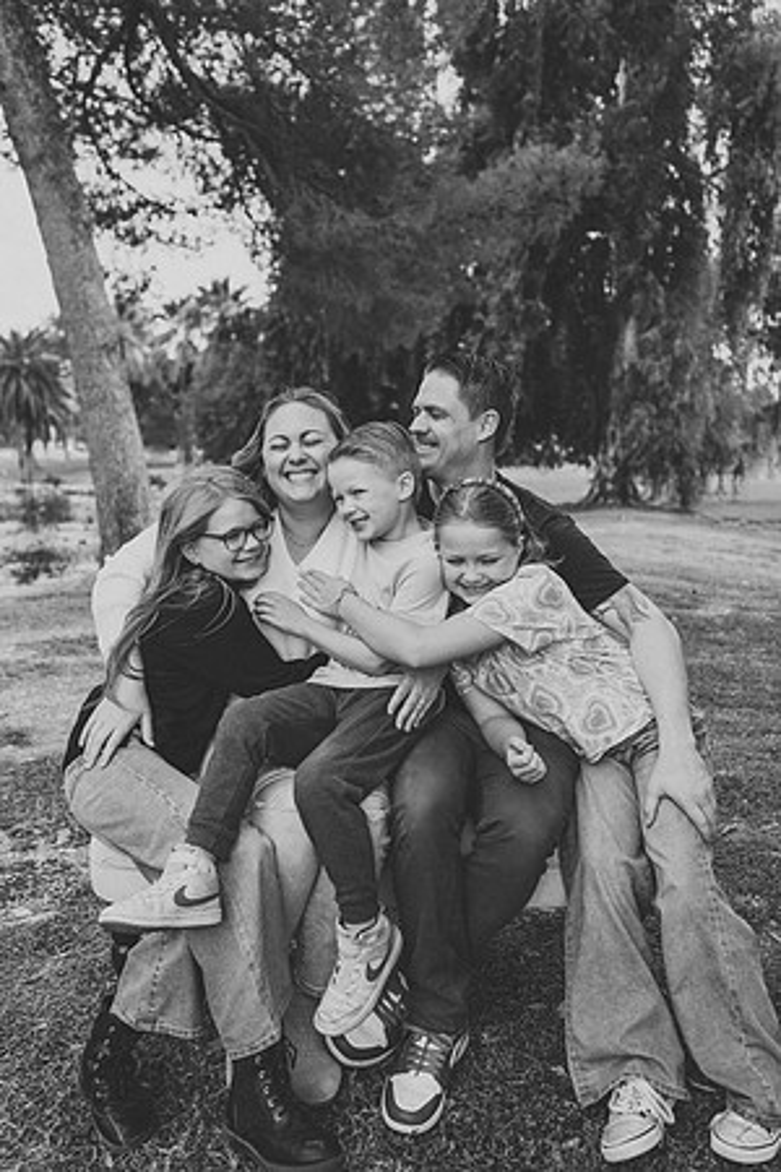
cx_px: 390
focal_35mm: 35
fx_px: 1139
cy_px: 586
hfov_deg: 37.9
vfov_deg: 54.4
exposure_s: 1/2000
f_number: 3.2
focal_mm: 35
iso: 1000
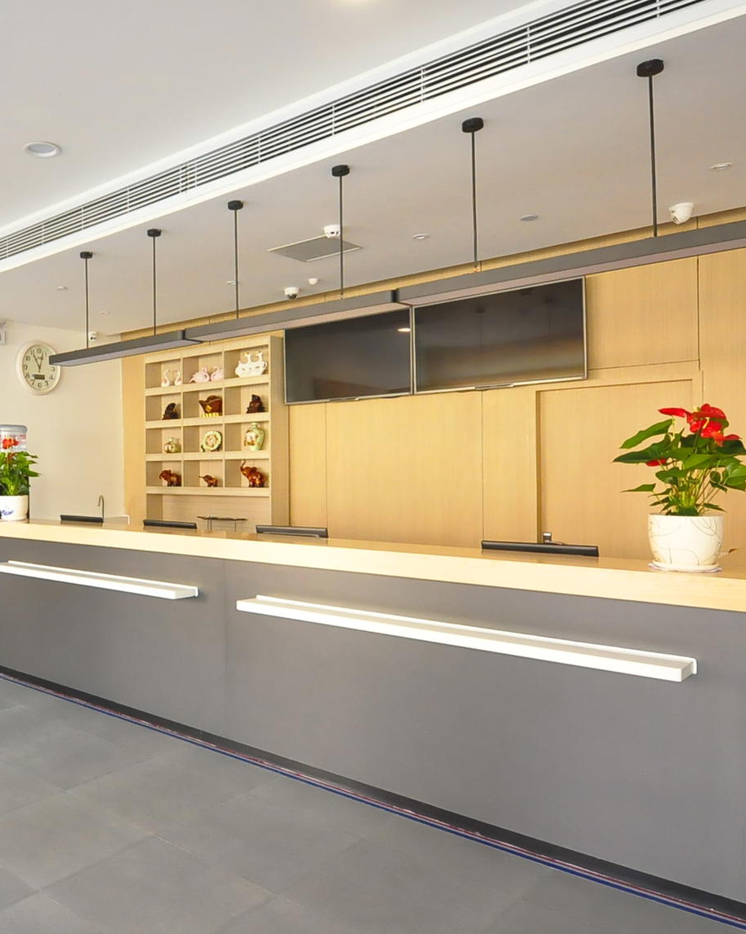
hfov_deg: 50.2
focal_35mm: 26
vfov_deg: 66.0
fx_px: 718
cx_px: 109
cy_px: 471
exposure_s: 1/80
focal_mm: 12
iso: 2500
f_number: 4.5
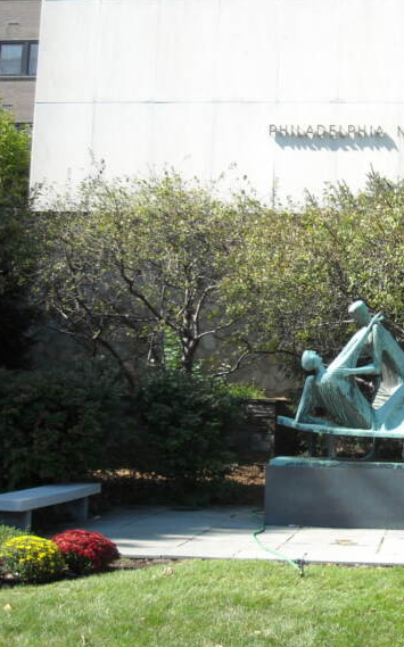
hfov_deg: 20.0
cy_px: 324
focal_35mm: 63
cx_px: 394
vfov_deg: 32.5
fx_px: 1111
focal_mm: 7.1
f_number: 3.1
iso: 64
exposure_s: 1/402
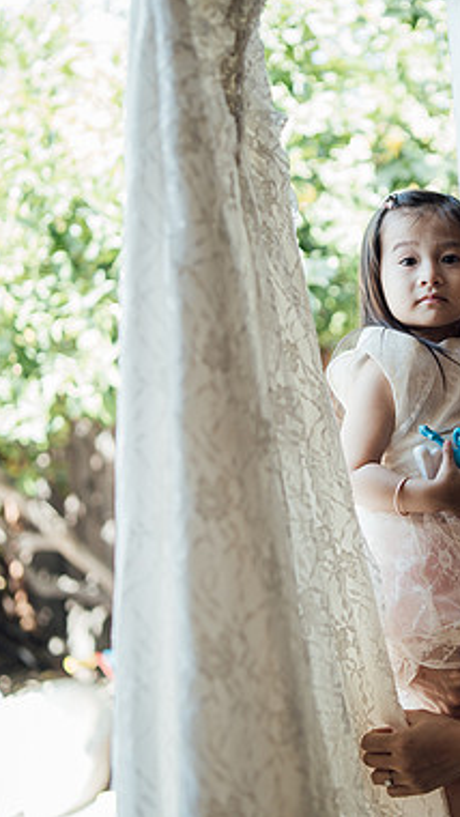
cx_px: 389
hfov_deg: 21.1
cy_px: 403
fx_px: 1213
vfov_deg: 37.2
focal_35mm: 56
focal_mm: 35
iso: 320
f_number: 1.8
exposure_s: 1/640
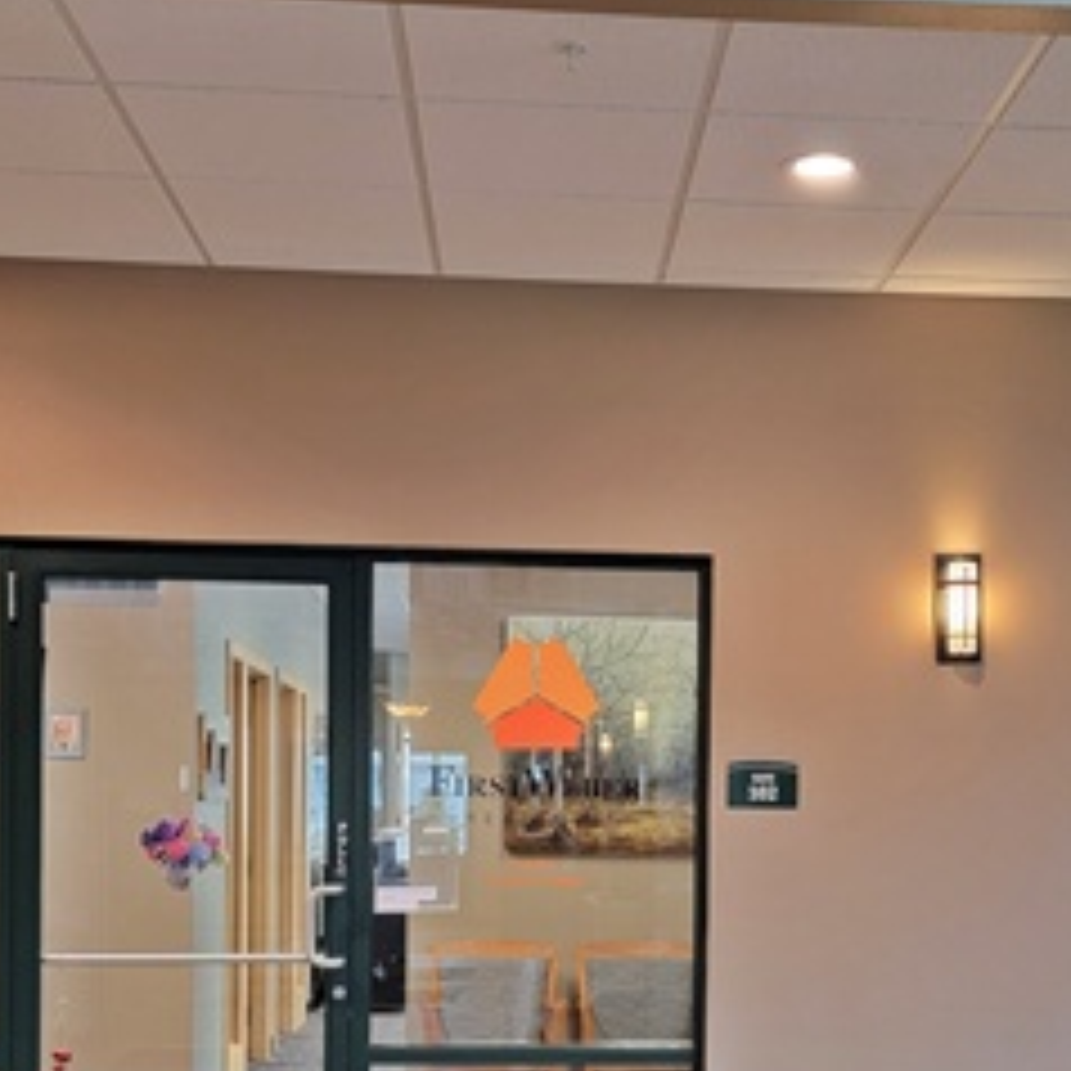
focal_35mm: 57
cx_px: 666
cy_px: 832
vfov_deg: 29.5
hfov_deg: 29.9
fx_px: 1995
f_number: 1.8
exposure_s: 1/40
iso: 320
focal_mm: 6.7
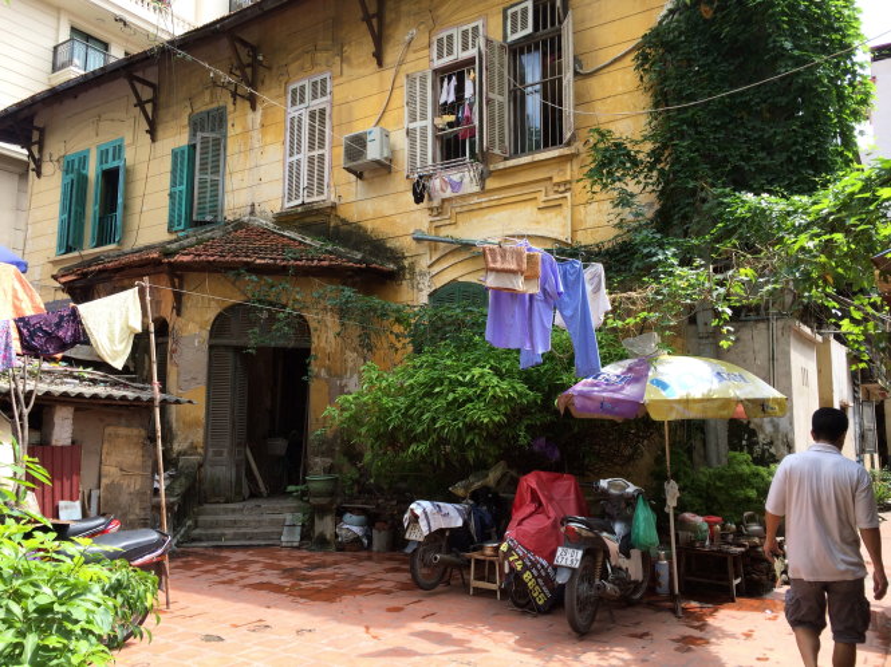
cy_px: 334
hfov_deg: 60.0
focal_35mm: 30
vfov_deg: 46.8
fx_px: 772
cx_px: 446
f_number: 2.2
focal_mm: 4.12
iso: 32
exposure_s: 1/500
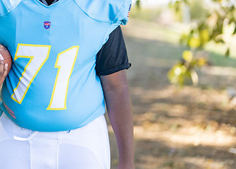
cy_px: 32
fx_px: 677
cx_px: 36
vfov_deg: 14.1
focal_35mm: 101
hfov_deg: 19.5
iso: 100
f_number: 1.2
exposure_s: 1/1000
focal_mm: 50
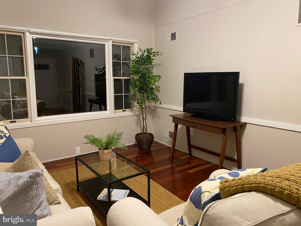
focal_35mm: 26
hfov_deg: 67.3
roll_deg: +0.5
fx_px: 226
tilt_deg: -10.2
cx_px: 150
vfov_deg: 53.1
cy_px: 113
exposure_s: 1/60
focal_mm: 4.25
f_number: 1.8
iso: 500
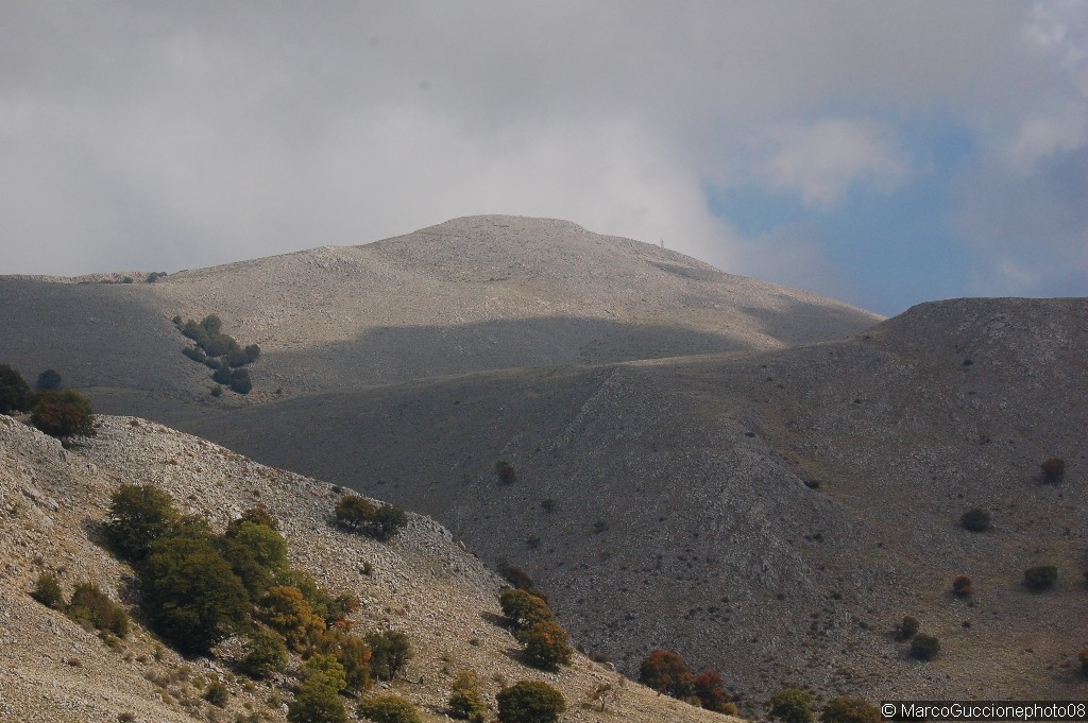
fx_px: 2990
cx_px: 544
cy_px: 362
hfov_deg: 20.6
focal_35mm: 99
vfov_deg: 13.8
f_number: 11
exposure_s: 1/2000
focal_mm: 66
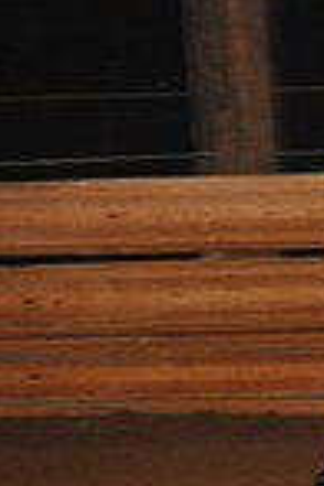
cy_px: 390
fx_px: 9058
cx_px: 952
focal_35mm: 671
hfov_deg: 2.0
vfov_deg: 3.1
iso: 1000
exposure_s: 1/320
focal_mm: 170
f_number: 6.3
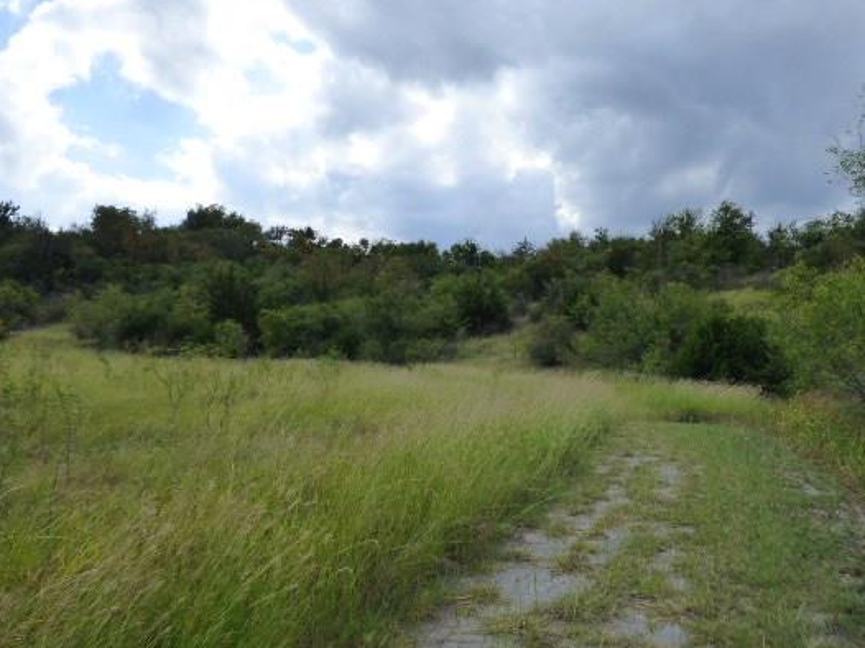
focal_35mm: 28
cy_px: 319
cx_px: 523
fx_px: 699
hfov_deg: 62.9
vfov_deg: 49.7
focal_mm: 4.11
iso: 200
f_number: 3
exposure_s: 1/2000
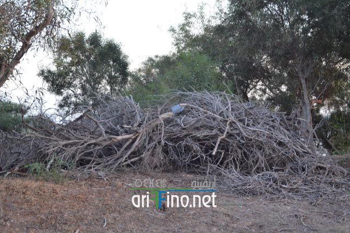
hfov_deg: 34.5
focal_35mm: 58
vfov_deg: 23.4
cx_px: 175
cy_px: 116
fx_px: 564
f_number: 5
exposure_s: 1/60
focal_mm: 38
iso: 450
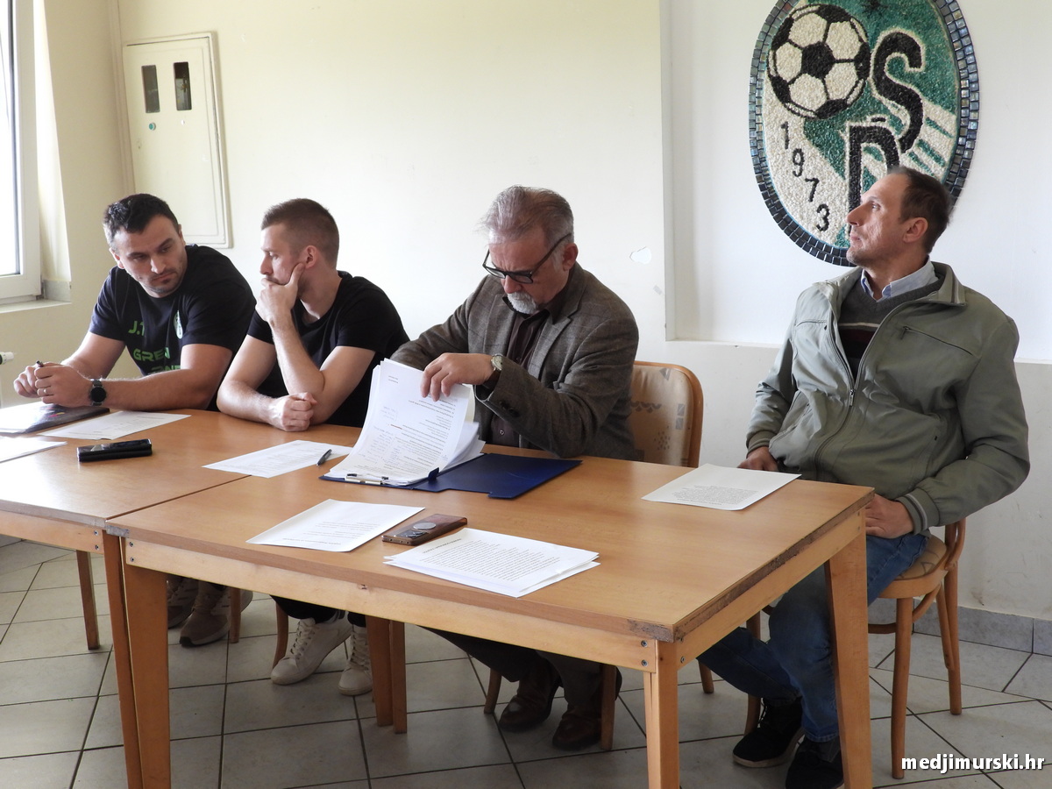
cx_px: 526
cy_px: 394
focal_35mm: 44
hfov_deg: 42.9
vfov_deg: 32.9
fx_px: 1337
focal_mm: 7.9
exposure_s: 1/30
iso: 320
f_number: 3.2
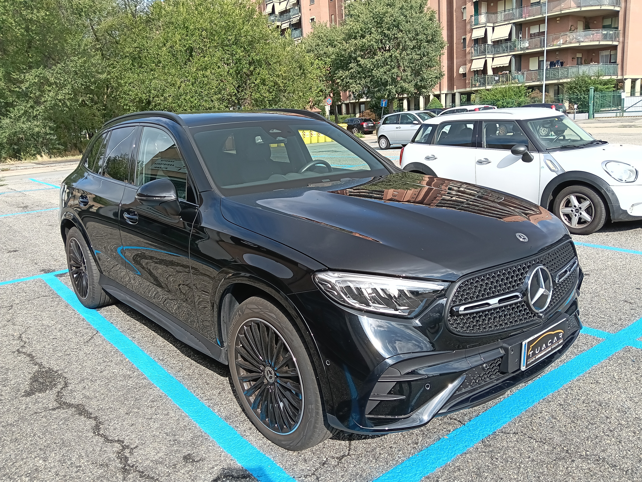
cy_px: 241
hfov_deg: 65.3
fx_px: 501
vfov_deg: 51.4
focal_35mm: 27
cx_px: 321
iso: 100
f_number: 1.8
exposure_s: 1/406
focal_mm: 3.98
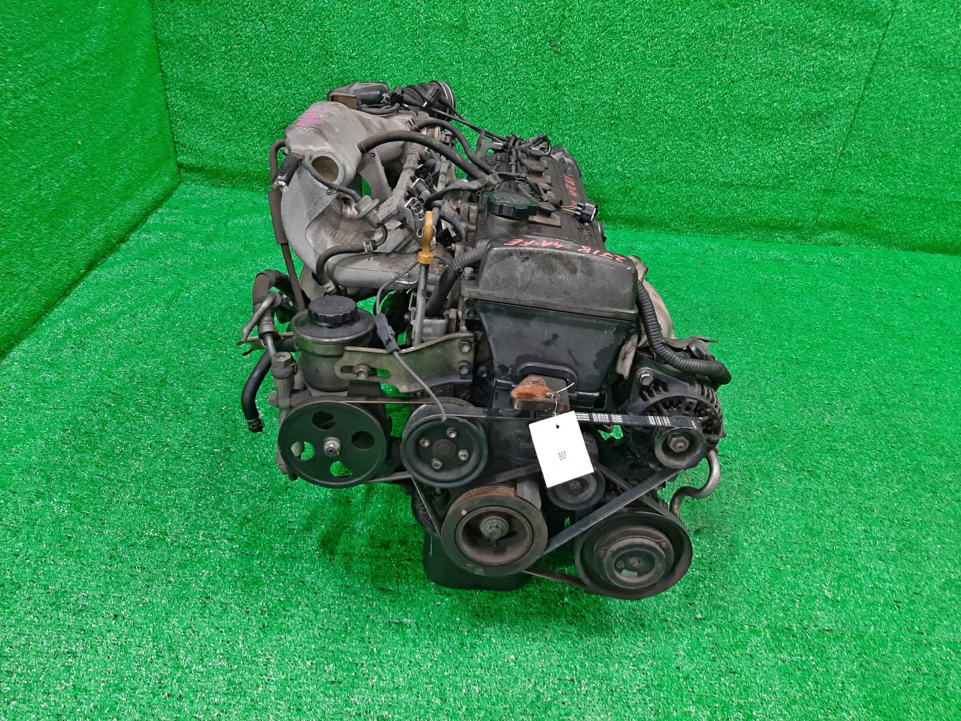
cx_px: 480
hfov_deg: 67.3
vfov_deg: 53.1
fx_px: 722
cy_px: 360
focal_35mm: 26
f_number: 1.7
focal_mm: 3.93
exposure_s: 1/50
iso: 131
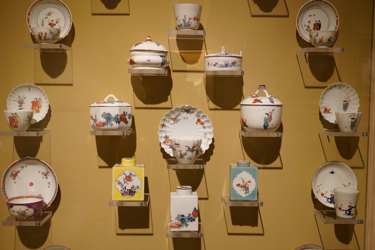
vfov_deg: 31.9
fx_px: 438
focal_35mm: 42
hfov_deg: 46.4
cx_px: 188
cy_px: 125
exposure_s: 1/80
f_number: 10
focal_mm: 42
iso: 8000
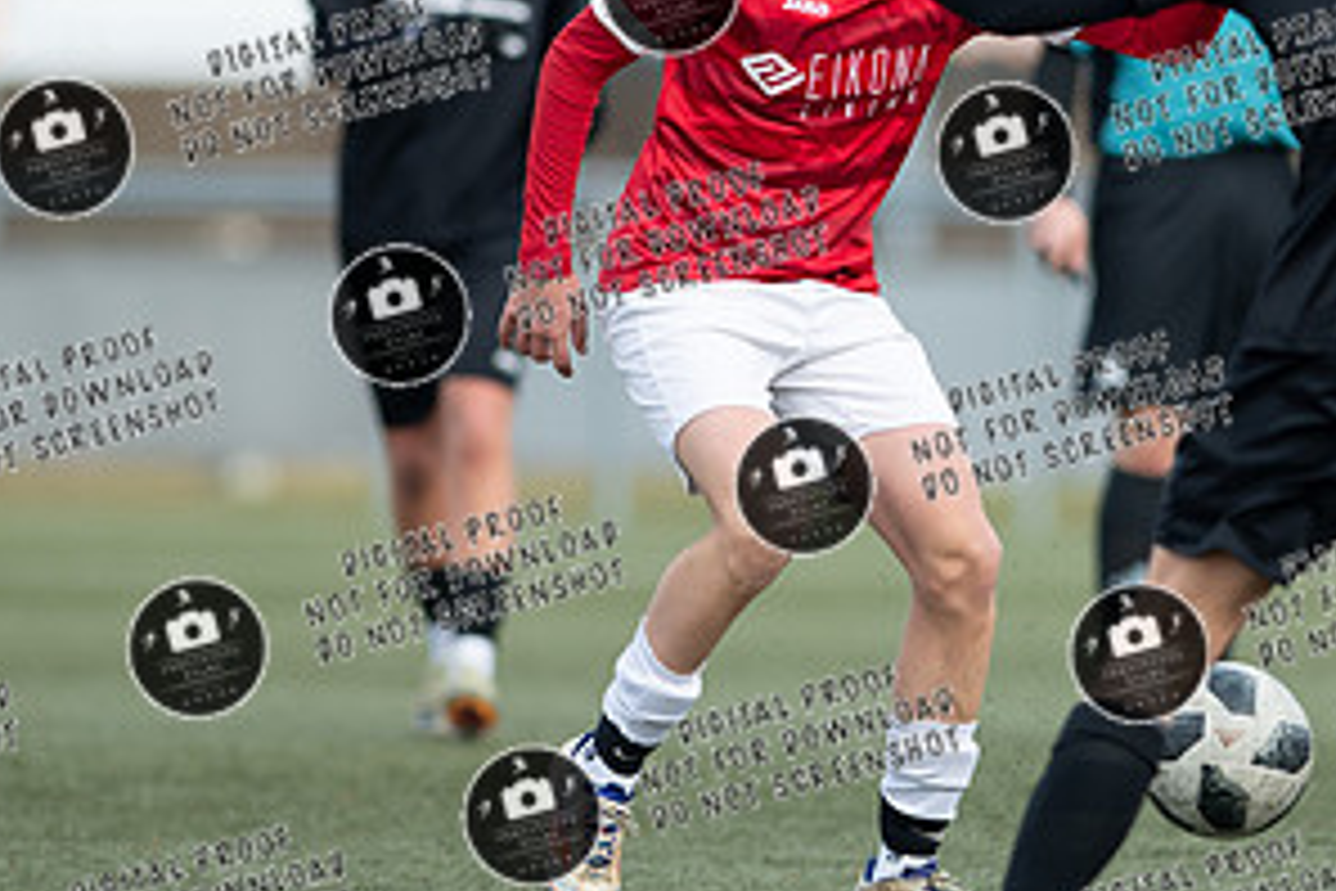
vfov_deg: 1.9
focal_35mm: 741
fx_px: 27497
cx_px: 929
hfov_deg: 2.8
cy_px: 276
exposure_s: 1/1600
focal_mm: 300
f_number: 3.2
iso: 220
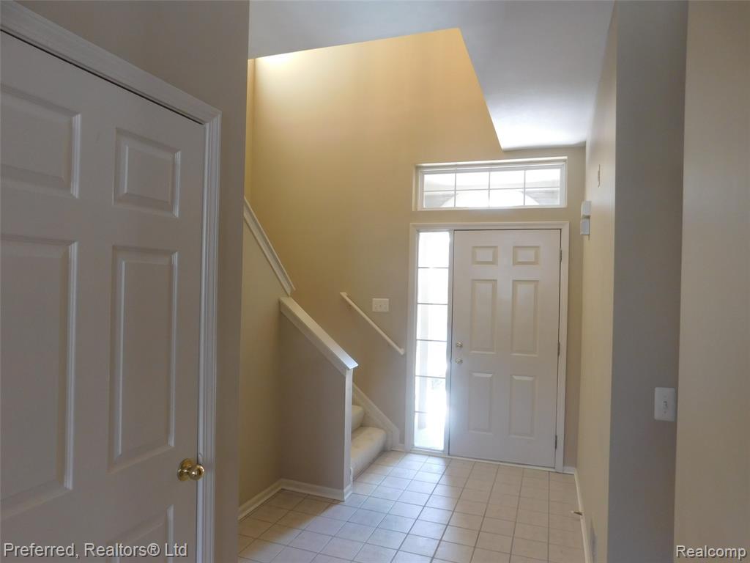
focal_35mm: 23
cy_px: 282
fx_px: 498
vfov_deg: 58.9
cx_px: 375
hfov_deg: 73.9
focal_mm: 4
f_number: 3
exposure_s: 1/40
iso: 125
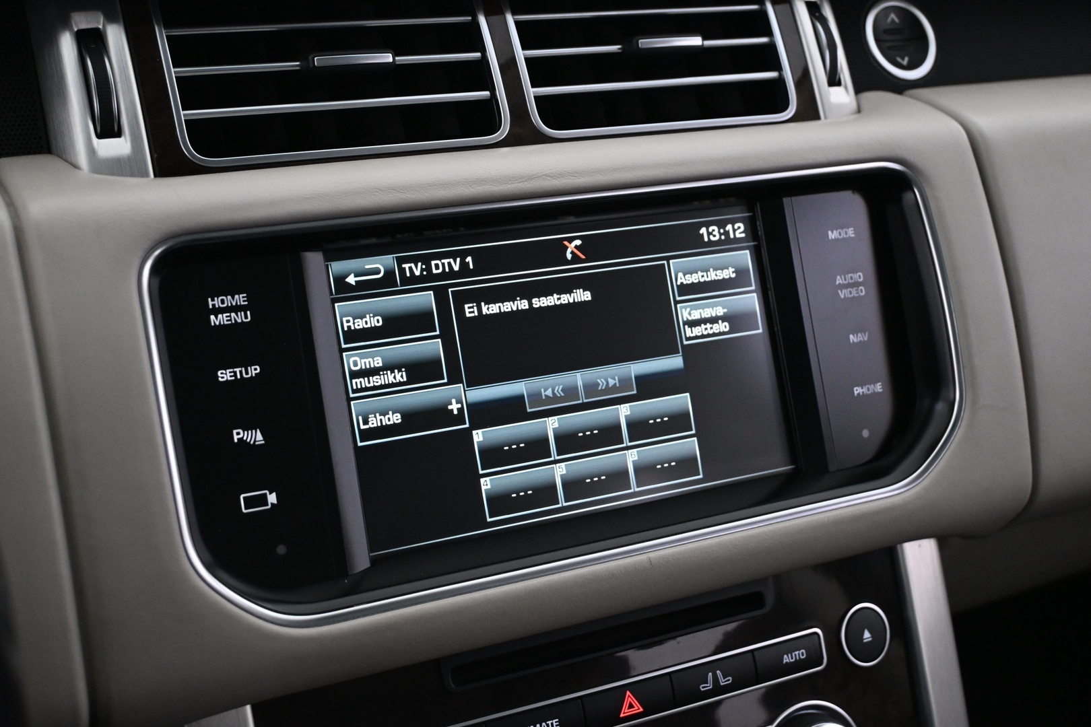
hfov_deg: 40.0
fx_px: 1500
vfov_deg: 27.3
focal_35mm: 50
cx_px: 546
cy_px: 364
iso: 1800
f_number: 5
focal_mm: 33
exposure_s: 1/30
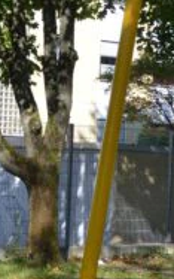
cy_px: 137
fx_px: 1191
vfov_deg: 13.3
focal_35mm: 157
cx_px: 115
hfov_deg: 8.4
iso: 100
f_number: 5.6
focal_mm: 25
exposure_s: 1/250
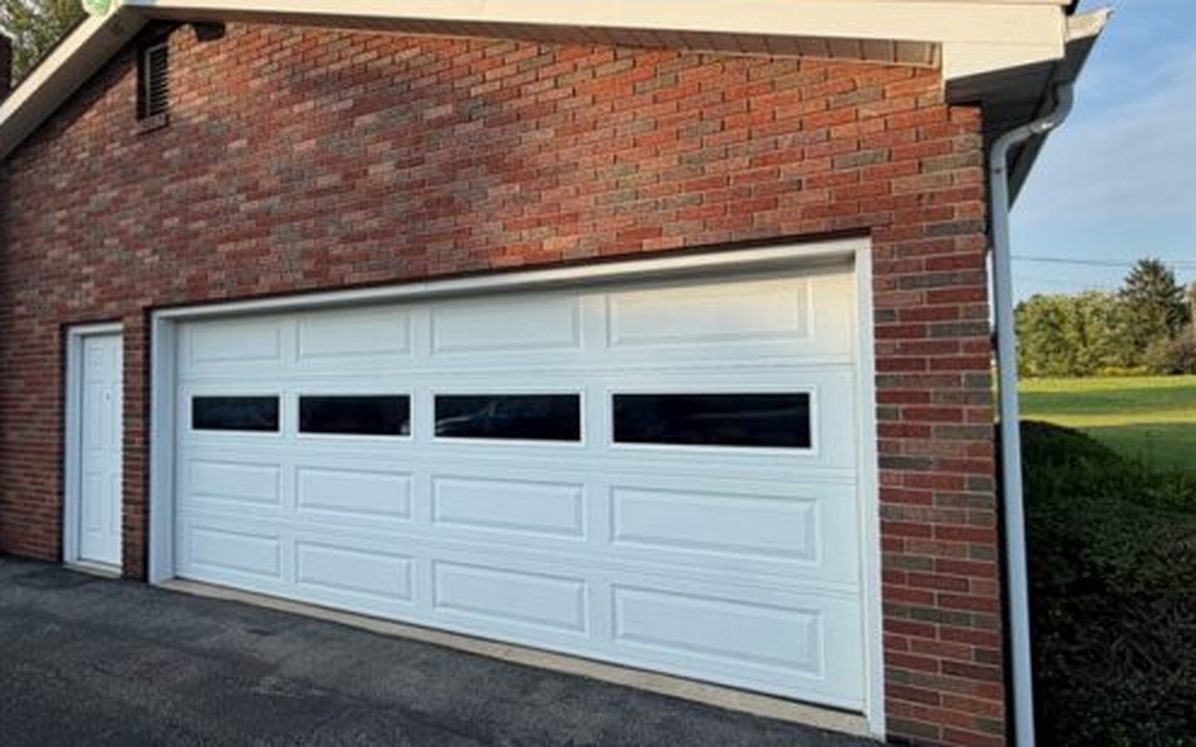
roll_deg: +1.8
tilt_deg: +6.4
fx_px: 782
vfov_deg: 51.0
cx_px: 391
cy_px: 358
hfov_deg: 72.4
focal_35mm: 24
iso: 40
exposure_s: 1/644
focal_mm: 2.22
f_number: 2.2
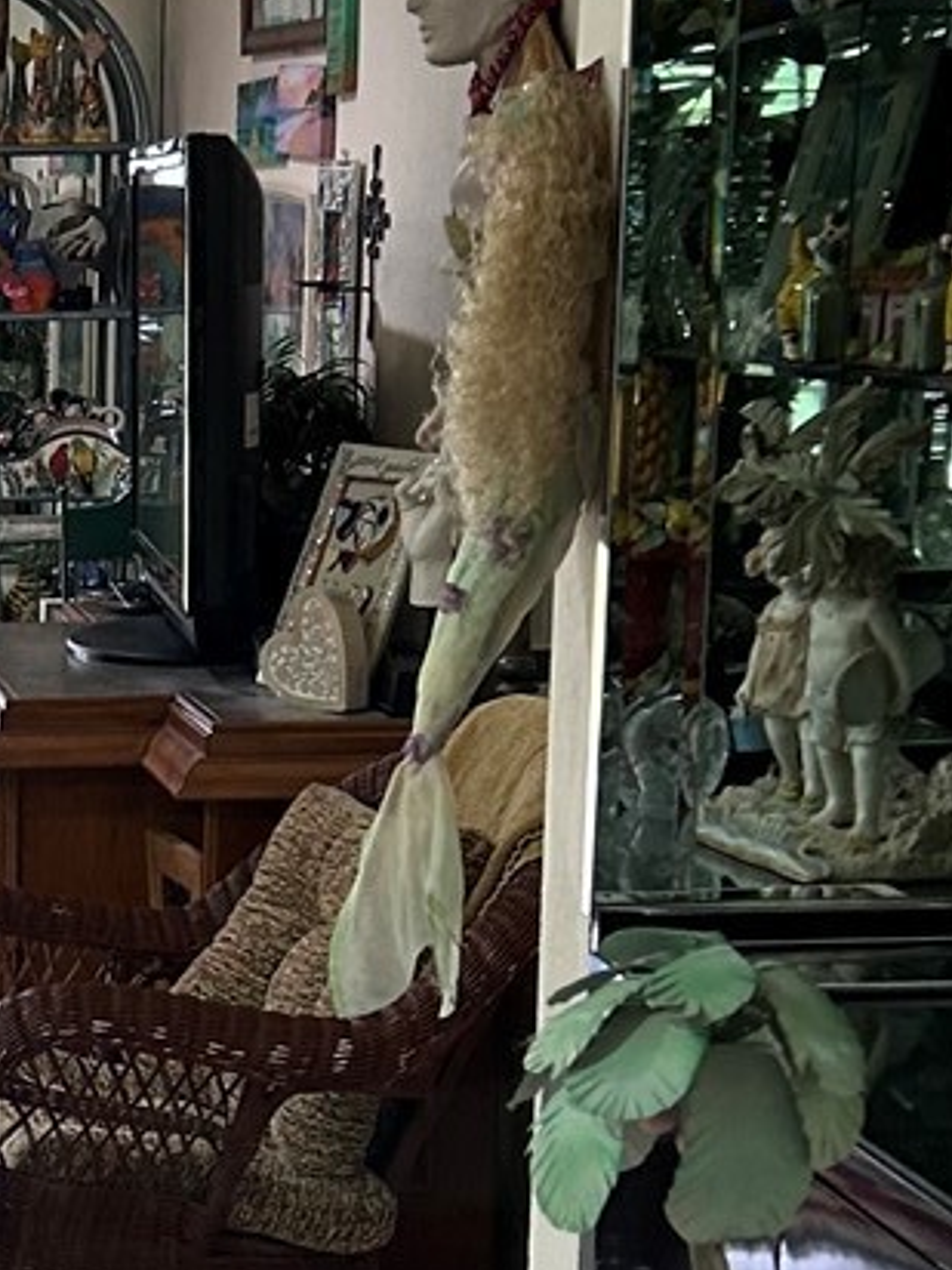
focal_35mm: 101
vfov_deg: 19.2
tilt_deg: -13.9
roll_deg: +0.2
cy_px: 1091
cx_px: -336
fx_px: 3704
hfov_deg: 14.0
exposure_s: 1/60
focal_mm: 5.7
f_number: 1.5
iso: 125
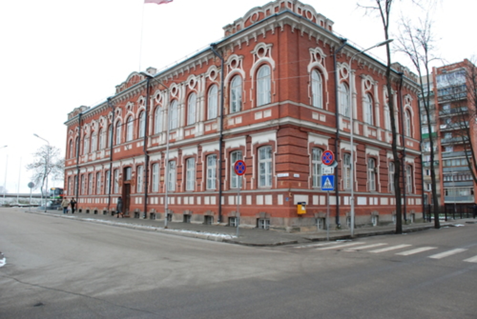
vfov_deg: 48.1
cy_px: 160
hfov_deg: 67.3
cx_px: 238
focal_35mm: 27
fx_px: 358
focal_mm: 18
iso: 1000
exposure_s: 1/180
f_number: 6.7
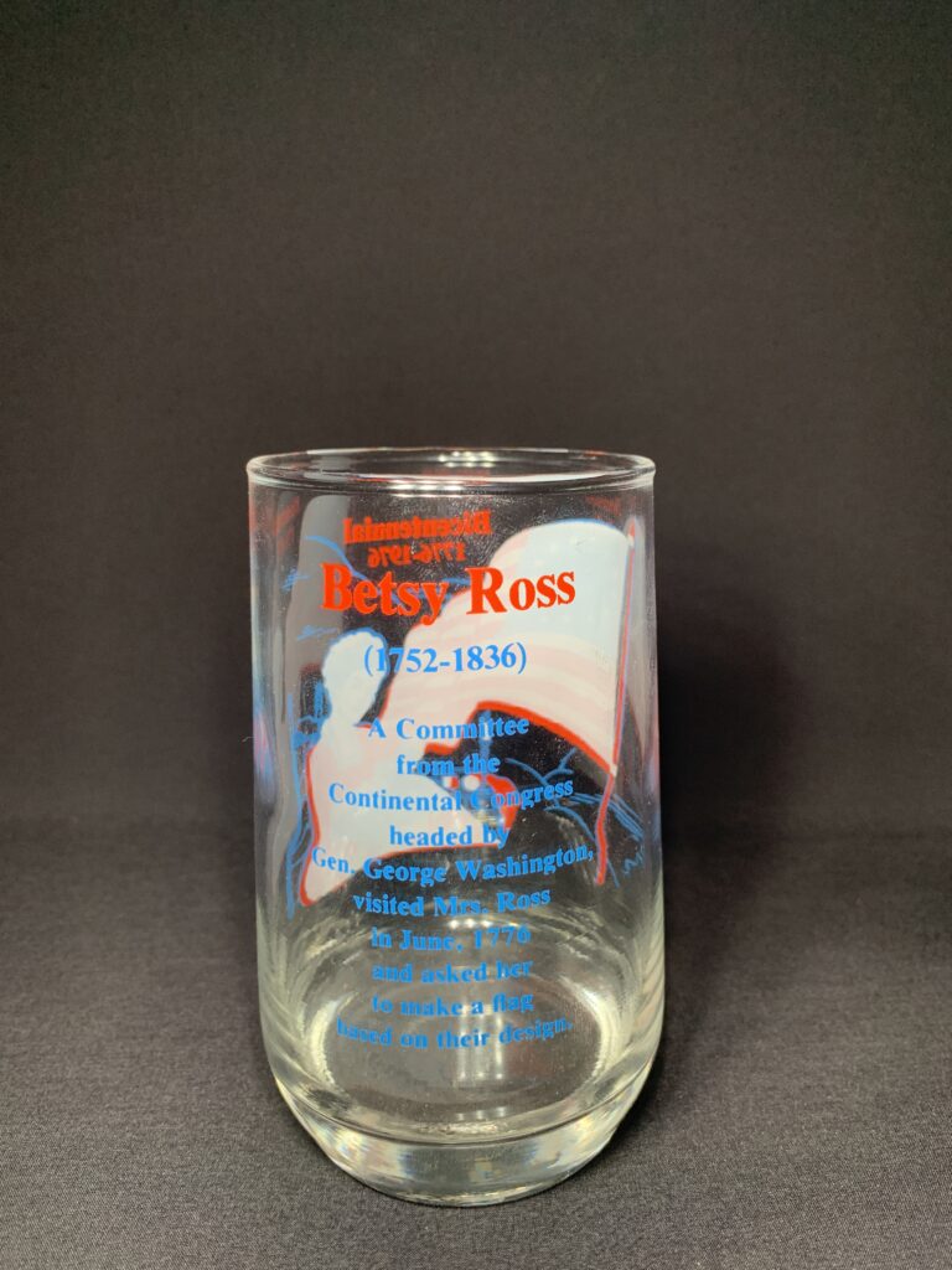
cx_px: 476
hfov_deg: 53.1
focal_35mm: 26
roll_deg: +0.7
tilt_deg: -12.4
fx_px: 953
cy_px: 635
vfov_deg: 67.3
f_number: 1.8
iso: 80
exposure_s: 1/121
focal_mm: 4.25
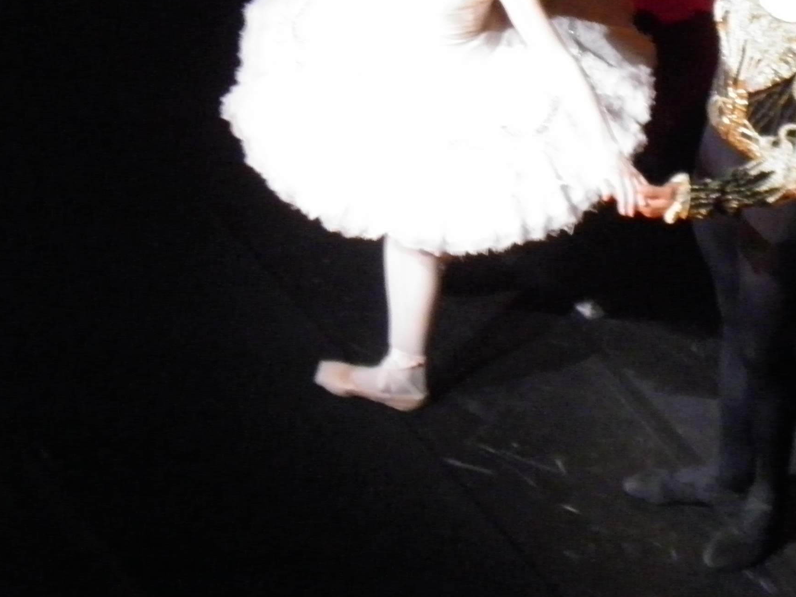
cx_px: 562
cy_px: -54
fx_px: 10439
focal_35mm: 454
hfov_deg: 4.4
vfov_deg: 3.3
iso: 400
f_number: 4.1
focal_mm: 32.7
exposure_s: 1/50
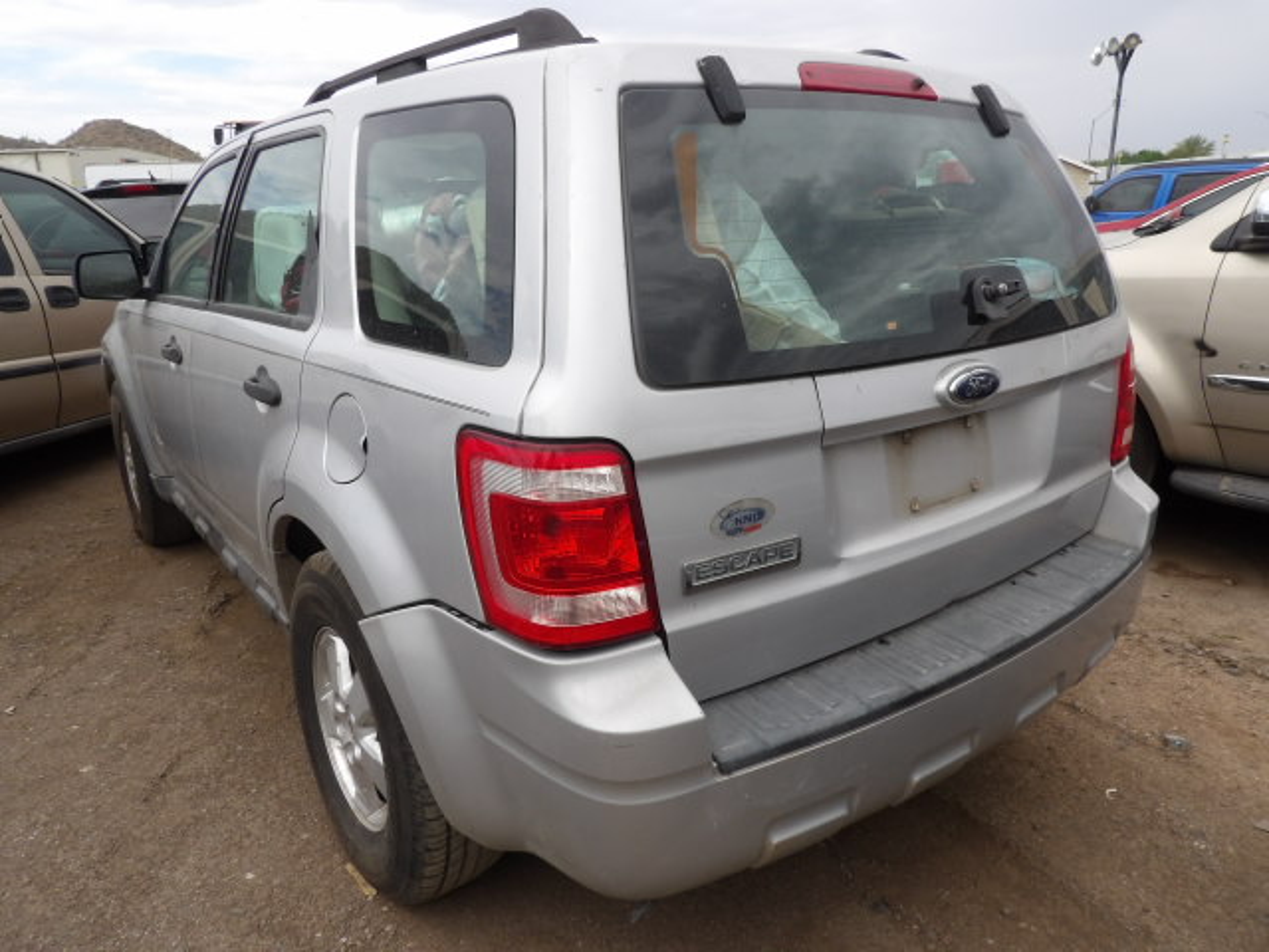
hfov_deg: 71.6
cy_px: 476
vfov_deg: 56.8
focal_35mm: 24
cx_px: 634
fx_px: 880
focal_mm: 4.3
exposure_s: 1/232
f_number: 5.6
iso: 100
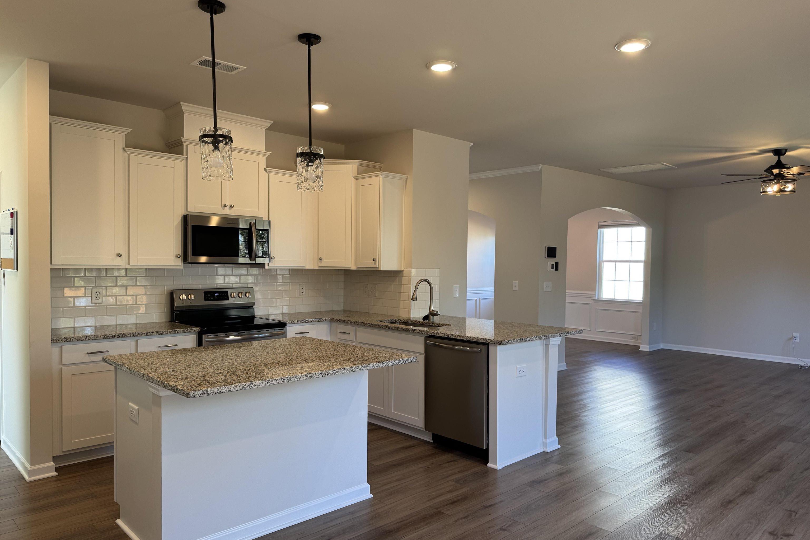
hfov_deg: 71.5
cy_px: 276
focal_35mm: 25
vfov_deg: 51.3
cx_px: 405
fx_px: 562
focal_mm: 6.76
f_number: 1.78
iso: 100
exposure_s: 1/120
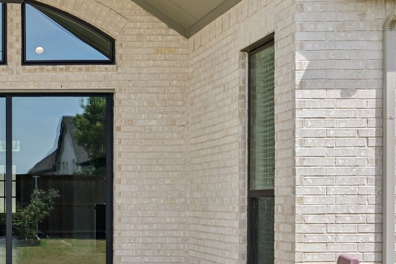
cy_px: 206
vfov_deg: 19.0
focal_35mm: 71
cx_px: -38
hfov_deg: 26.3
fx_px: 781
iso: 400
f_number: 8
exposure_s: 1/800
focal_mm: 30
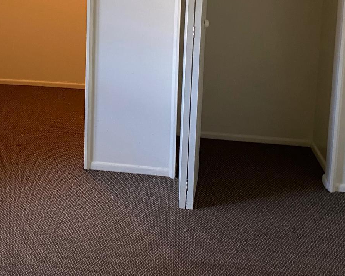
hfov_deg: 31.7
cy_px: 13
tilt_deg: -7.8
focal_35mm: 58
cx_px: 75
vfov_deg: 25.2
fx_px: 592
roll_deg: -0.8
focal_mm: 4.25
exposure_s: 1/60
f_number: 1.8
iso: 125
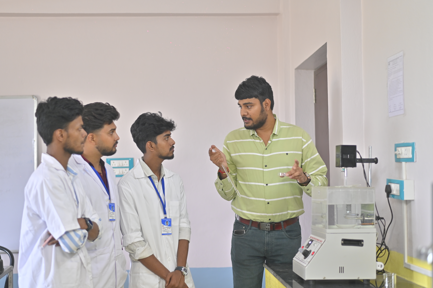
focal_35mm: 52
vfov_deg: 26.0
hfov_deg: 38.2
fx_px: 625
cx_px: 209
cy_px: 150
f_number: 1.8
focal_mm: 50
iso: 640
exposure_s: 1/200
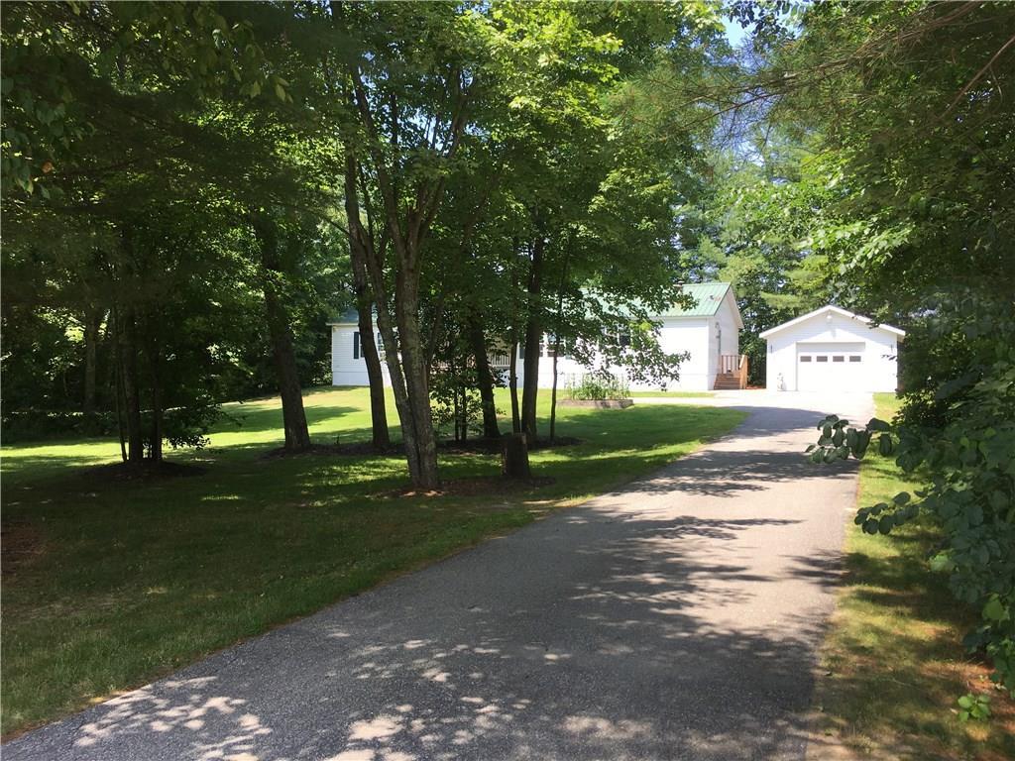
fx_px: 850
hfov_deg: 61.7
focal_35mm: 29
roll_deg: +0.2
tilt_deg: +1.4
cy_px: 380
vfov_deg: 48.2
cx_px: 508
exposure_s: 1/405
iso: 25
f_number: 2.2
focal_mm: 4.15
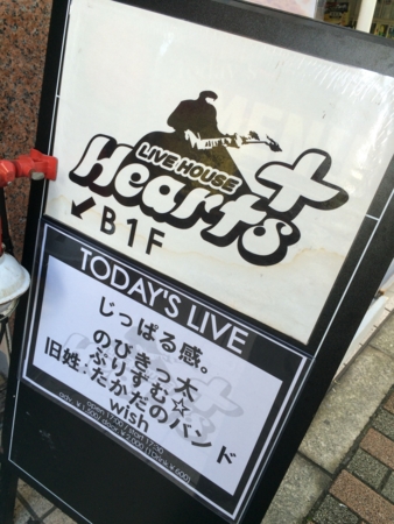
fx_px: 440
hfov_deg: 48.3
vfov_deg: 61.6
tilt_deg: -33.1
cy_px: 262
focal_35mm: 29
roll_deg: -2.7
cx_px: 197
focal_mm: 4.15
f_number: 2.2
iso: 50
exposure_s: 1/60
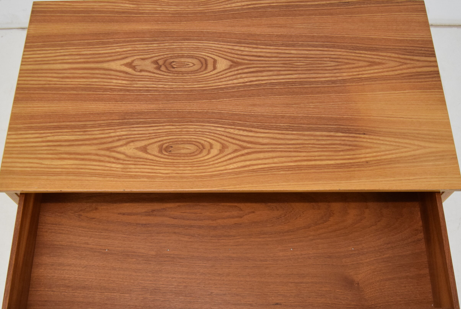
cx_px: 228
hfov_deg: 47.4
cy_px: 184
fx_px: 525
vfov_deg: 32.6
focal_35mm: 41
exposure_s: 1/200
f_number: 7.1
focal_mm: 22
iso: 1600
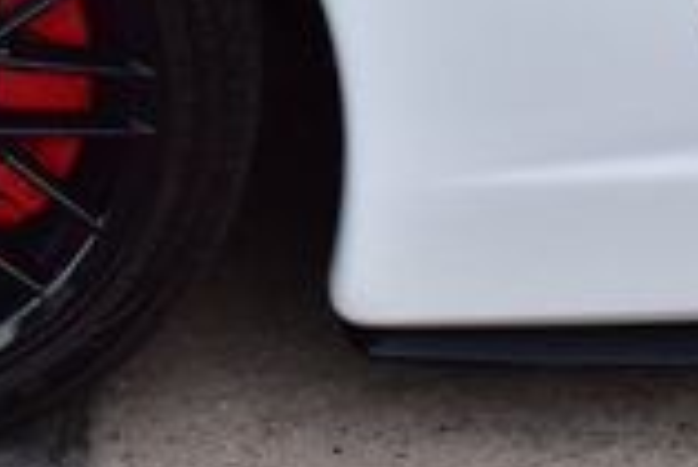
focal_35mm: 177
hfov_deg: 11.6
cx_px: 227
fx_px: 3436
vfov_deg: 7.7
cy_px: -53
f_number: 8
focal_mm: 29
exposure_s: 1/60
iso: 400
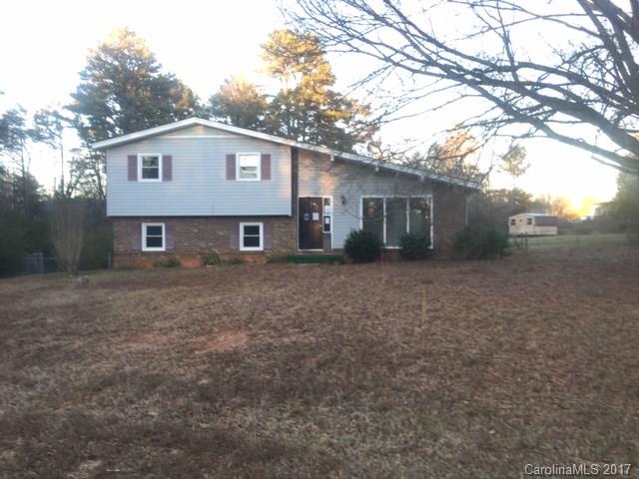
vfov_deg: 48.2
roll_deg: +0.1
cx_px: 320
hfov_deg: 61.7
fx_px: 535
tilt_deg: +1.6
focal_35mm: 29
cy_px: 240
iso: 25
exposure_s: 1/30
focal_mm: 4.15
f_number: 2.2
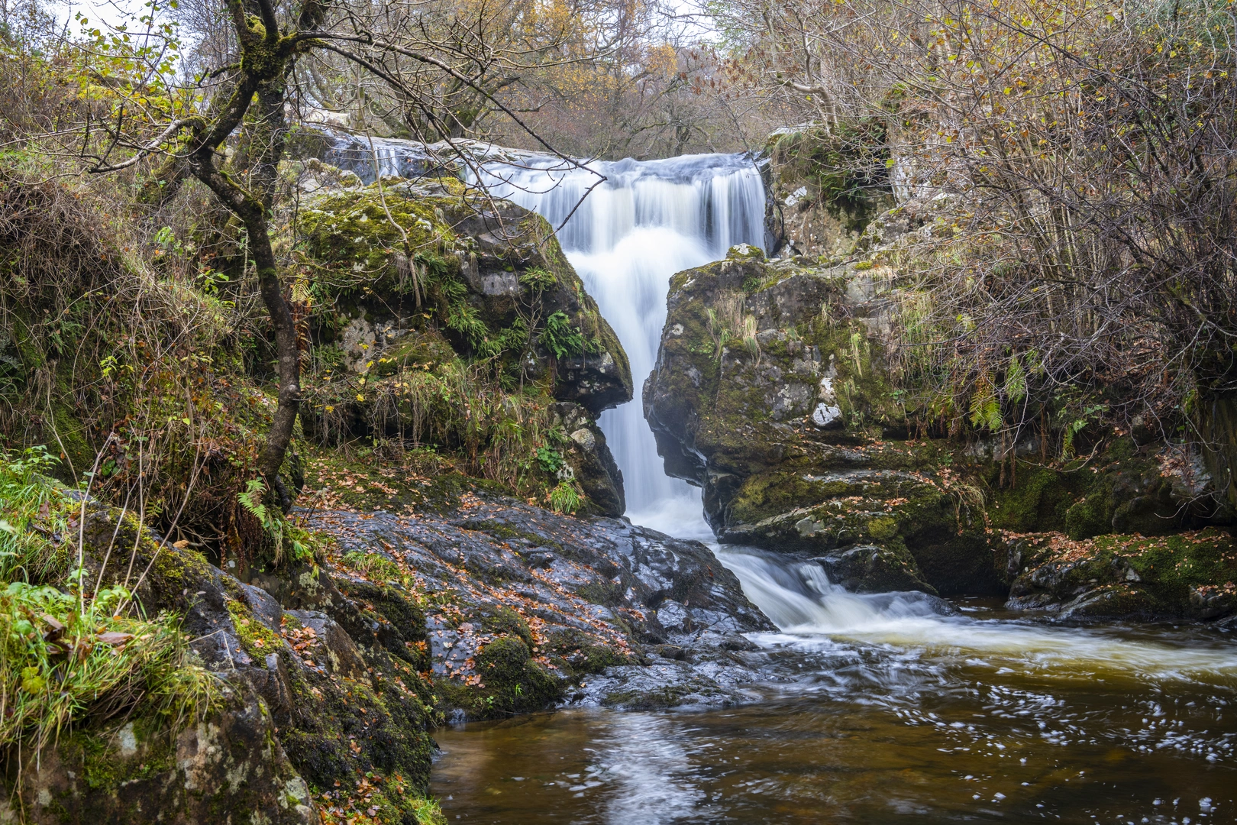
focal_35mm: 46
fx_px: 1580
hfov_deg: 42.7
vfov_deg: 29.2
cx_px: 618
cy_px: 412
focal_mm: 46
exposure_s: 1/3.33
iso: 100
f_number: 10
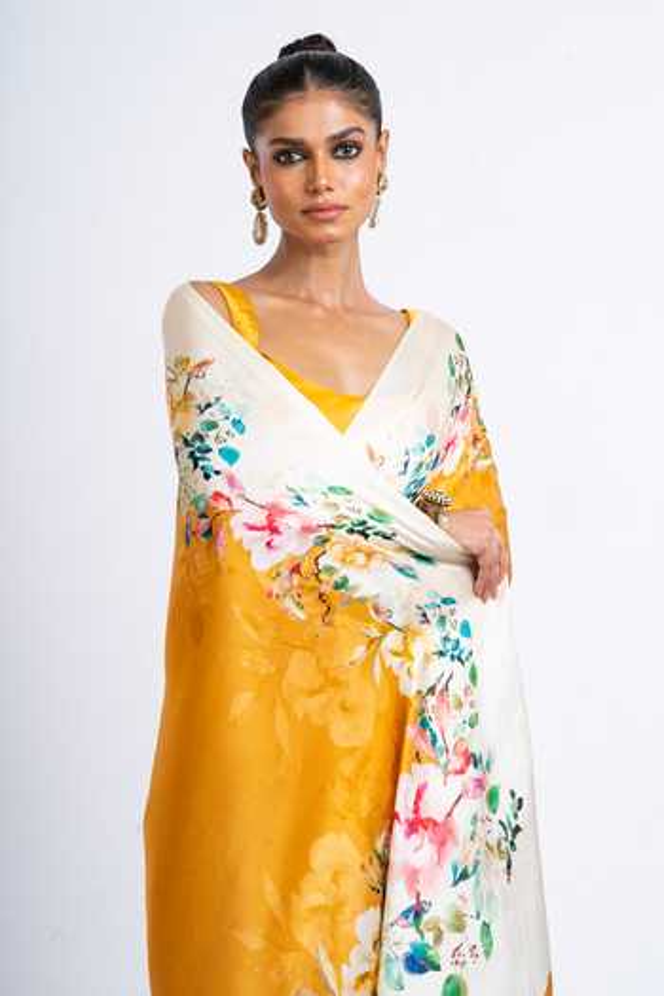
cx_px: 332
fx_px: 2351
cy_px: 498
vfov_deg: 23.9
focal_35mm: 85
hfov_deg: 16.1
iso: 200
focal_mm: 85
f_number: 13
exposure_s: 1/160
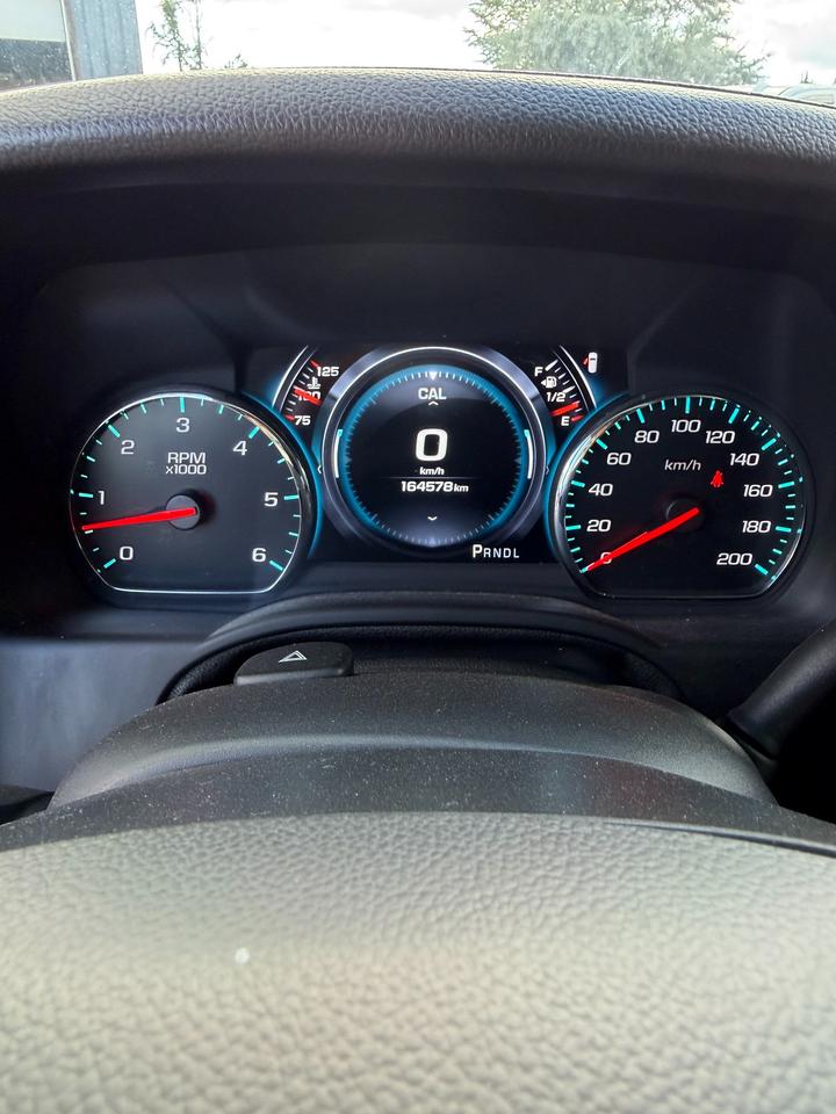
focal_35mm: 24
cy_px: 557
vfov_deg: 71.6
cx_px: 418
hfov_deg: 56.8
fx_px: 773
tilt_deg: -23.5
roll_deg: +0.1
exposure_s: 1/121
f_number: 2.2
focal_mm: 2.22
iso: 200
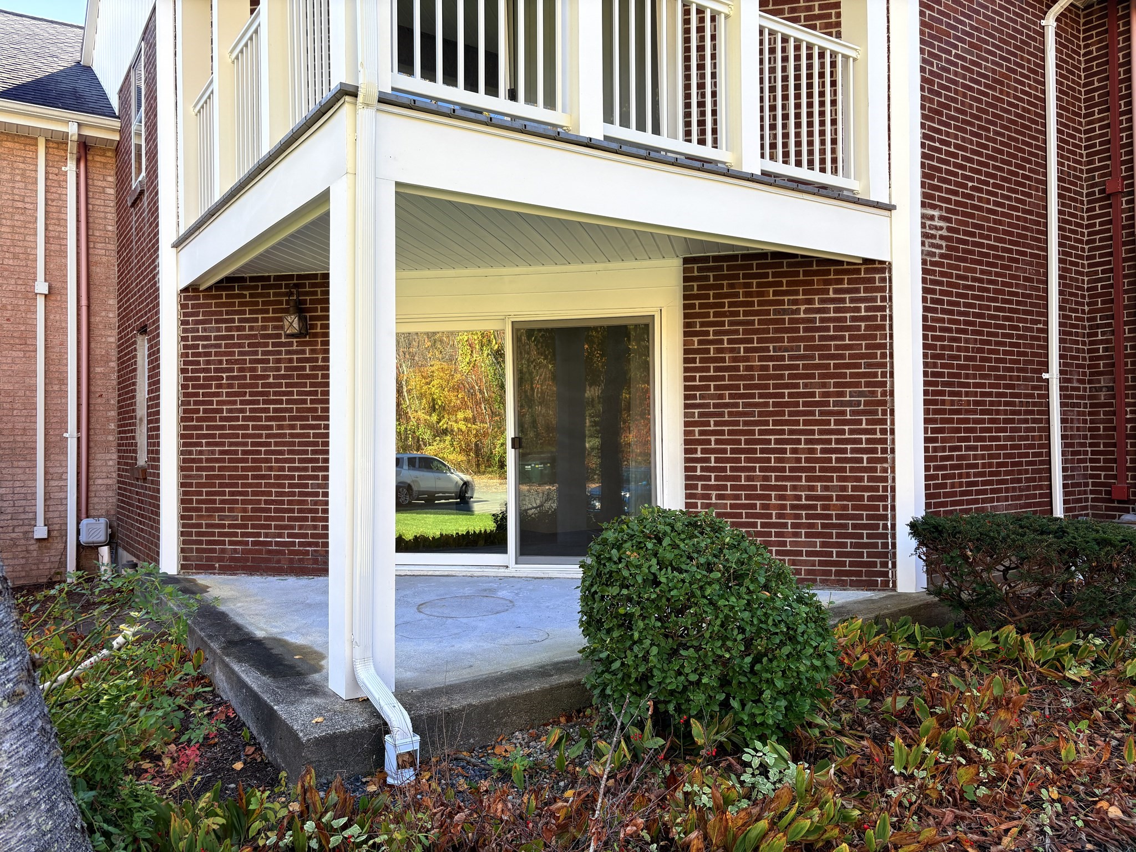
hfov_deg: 67.3
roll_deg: +0.3
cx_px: 568
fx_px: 853
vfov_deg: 53.1
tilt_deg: +1.1
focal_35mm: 26
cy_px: 426
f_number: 1.6
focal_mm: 5.96
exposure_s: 1/266
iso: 40
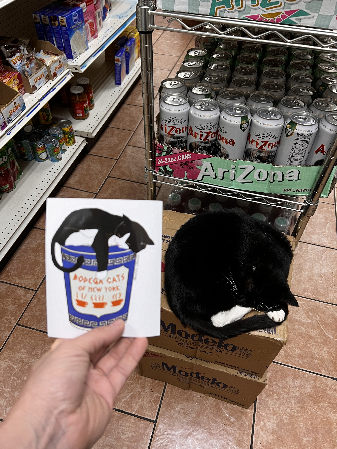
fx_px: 337
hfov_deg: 53.1
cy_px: 224
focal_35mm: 26
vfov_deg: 67.3
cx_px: 168
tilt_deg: -48.2
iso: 80
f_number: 1.5
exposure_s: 1/60
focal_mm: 5.7
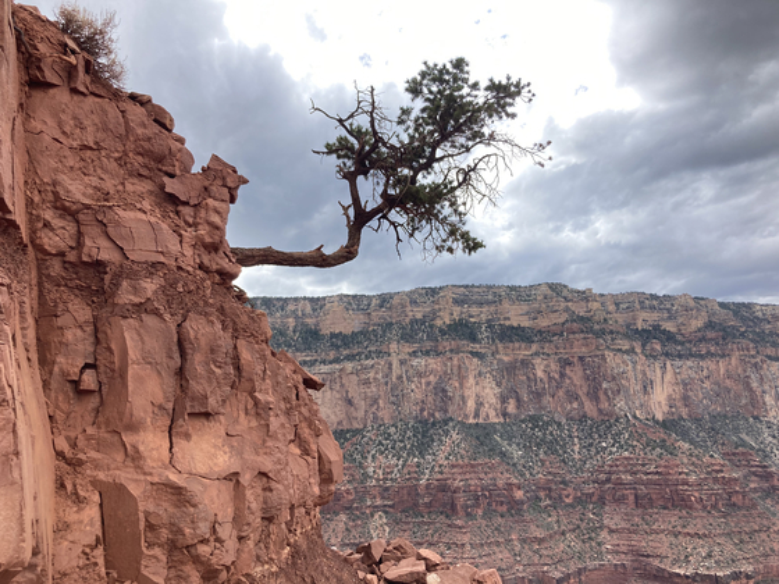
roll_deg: +0.9
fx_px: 630
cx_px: 390
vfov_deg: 49.7
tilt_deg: +12.0
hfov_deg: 63.4
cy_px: 292
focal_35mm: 28
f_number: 1.8
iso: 20
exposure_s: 1/639
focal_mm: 3.99
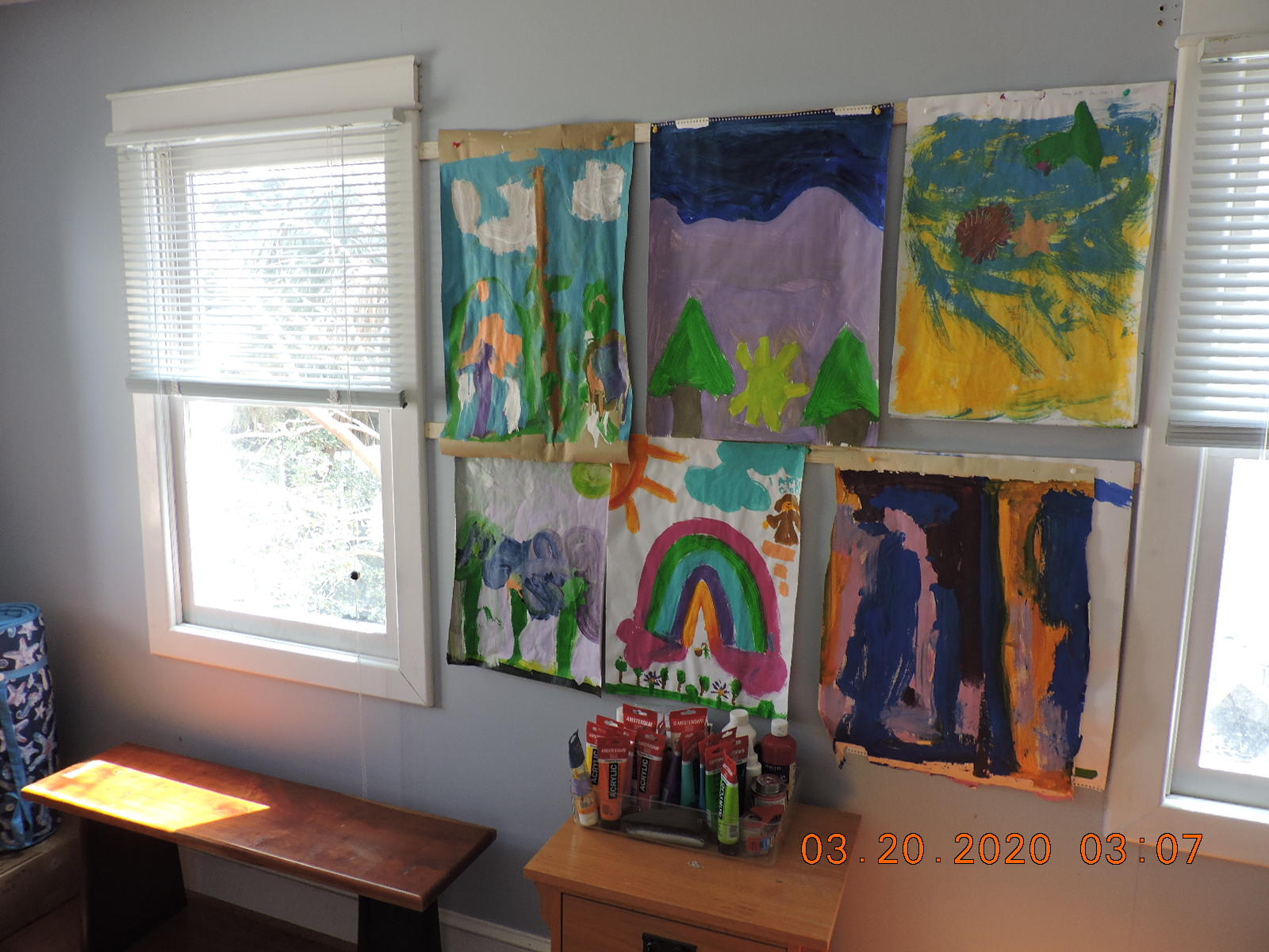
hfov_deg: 71.6
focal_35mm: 24
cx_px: 634
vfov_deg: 56.8
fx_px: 880
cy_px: 476
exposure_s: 1/30
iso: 100
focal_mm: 4.3
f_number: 3
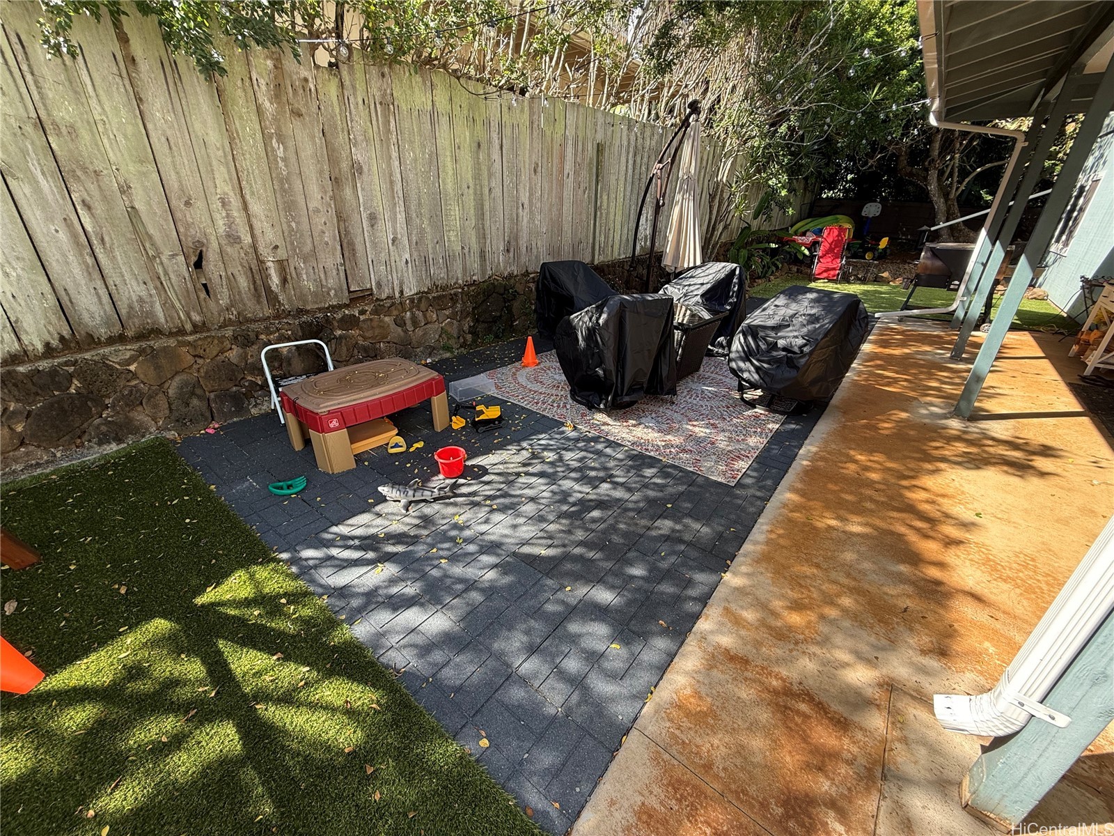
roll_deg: -1.4
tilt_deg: -24.3
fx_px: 451
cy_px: 418
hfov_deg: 102.1
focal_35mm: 14
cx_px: 557
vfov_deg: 85.7
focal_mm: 2.22
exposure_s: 1/186
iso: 50
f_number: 2.2
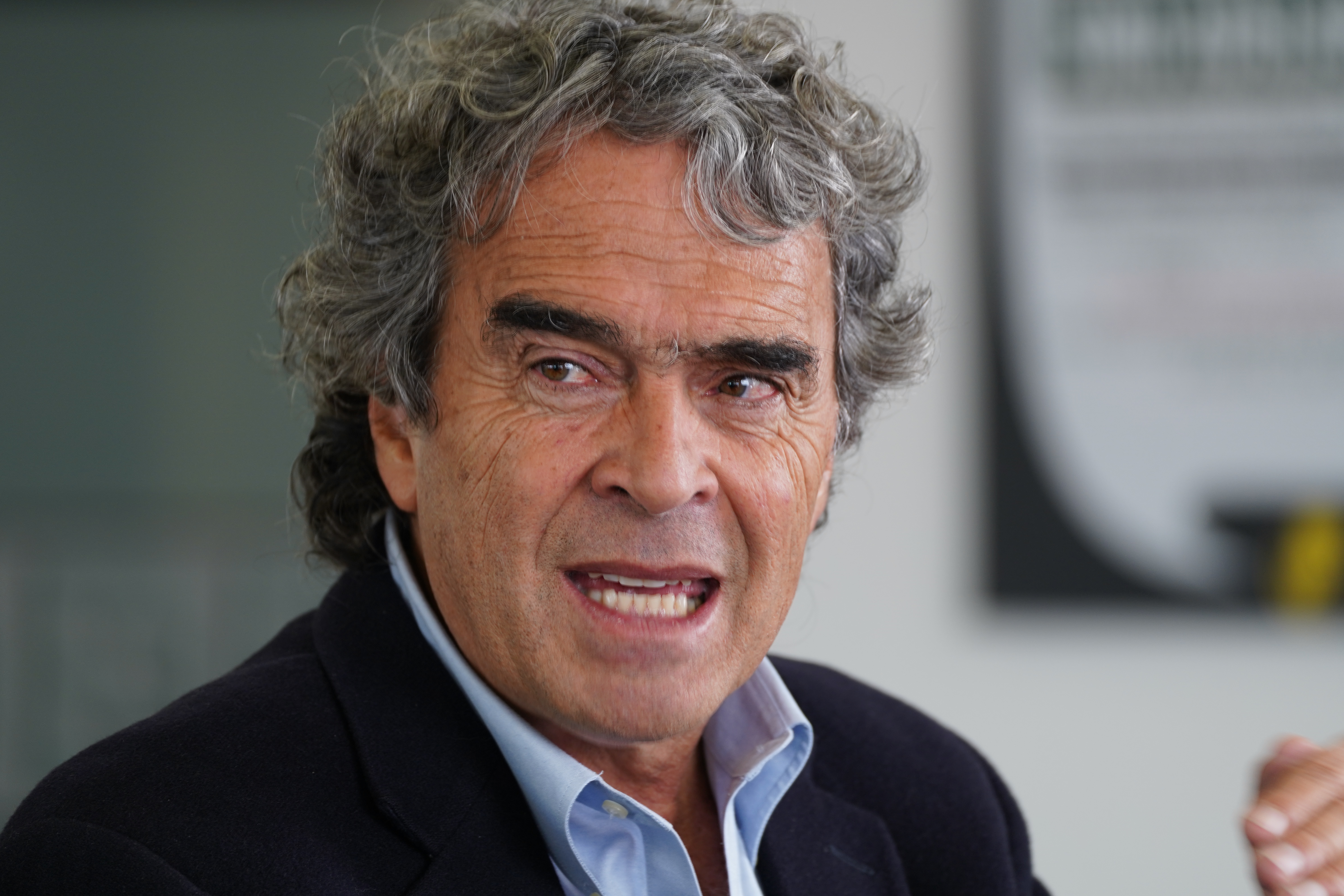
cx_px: 672
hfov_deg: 5.2
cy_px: 448
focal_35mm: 400
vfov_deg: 3.4
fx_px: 14932
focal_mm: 400
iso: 500
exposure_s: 1/40
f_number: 5.6
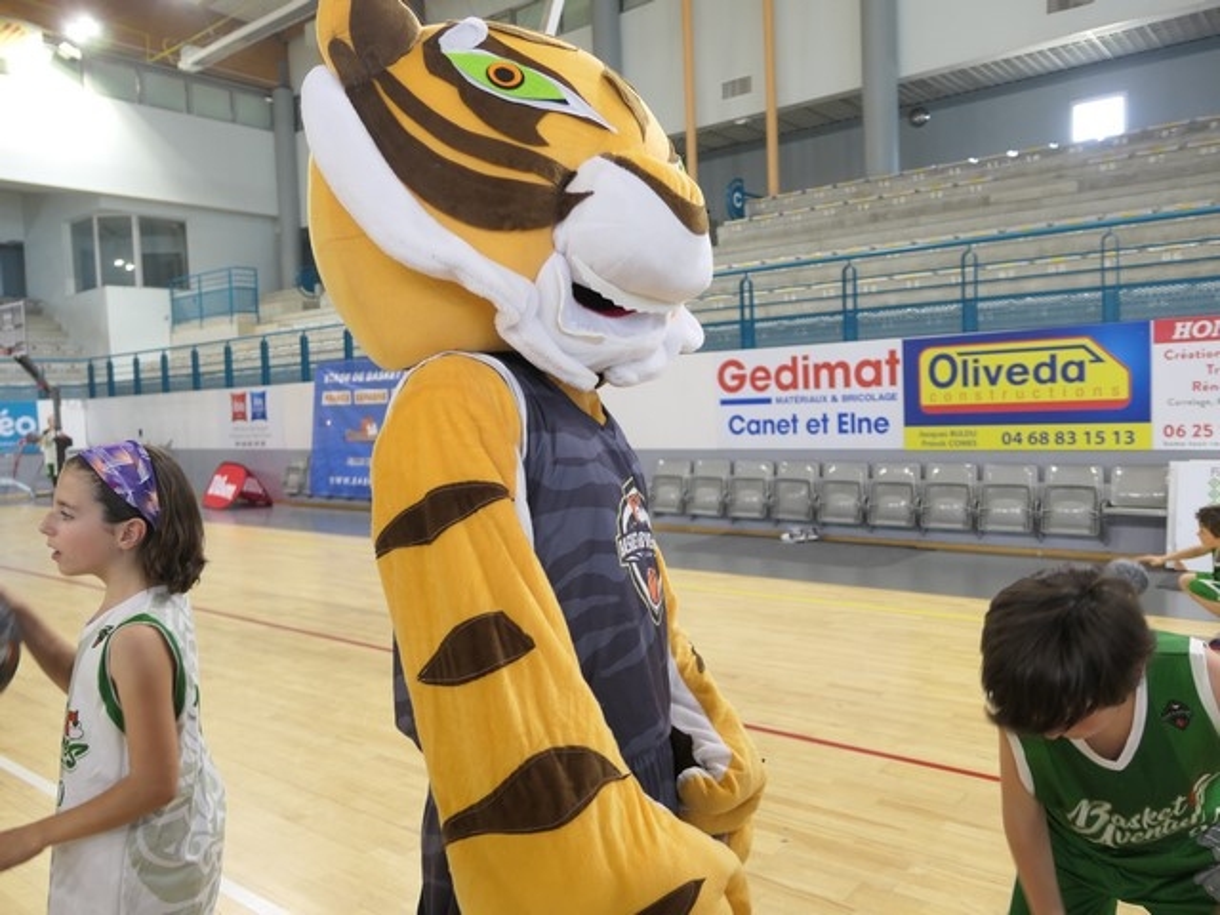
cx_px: 610
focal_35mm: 26
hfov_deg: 67.3
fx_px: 916
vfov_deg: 53.1
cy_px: 458
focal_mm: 8.8
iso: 250
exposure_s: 1/125
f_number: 1.4
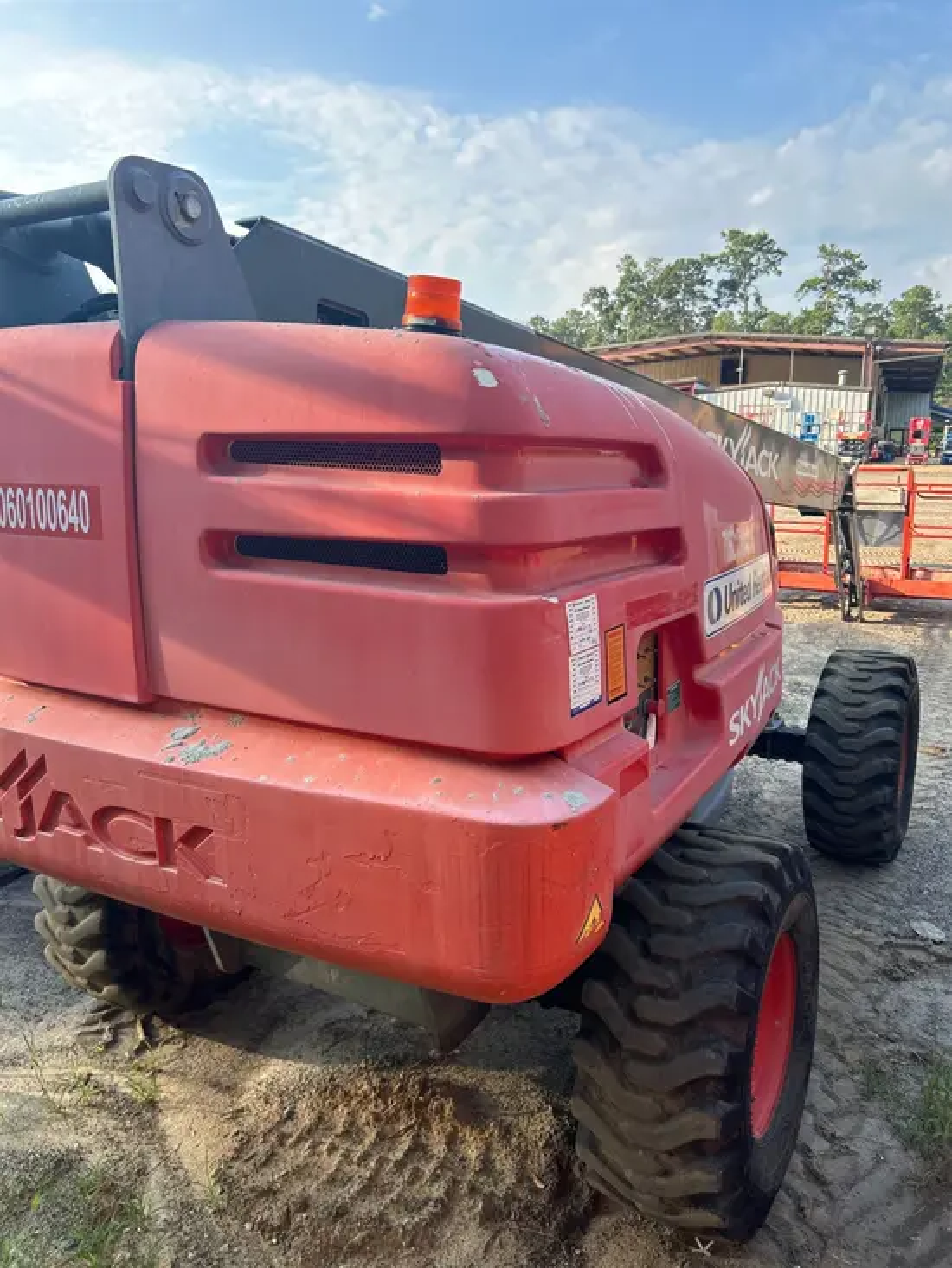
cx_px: 476
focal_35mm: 26
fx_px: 953
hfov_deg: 53.1
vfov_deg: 67.3
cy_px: 634
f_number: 1.5
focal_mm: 5.7
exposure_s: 1/763
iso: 50
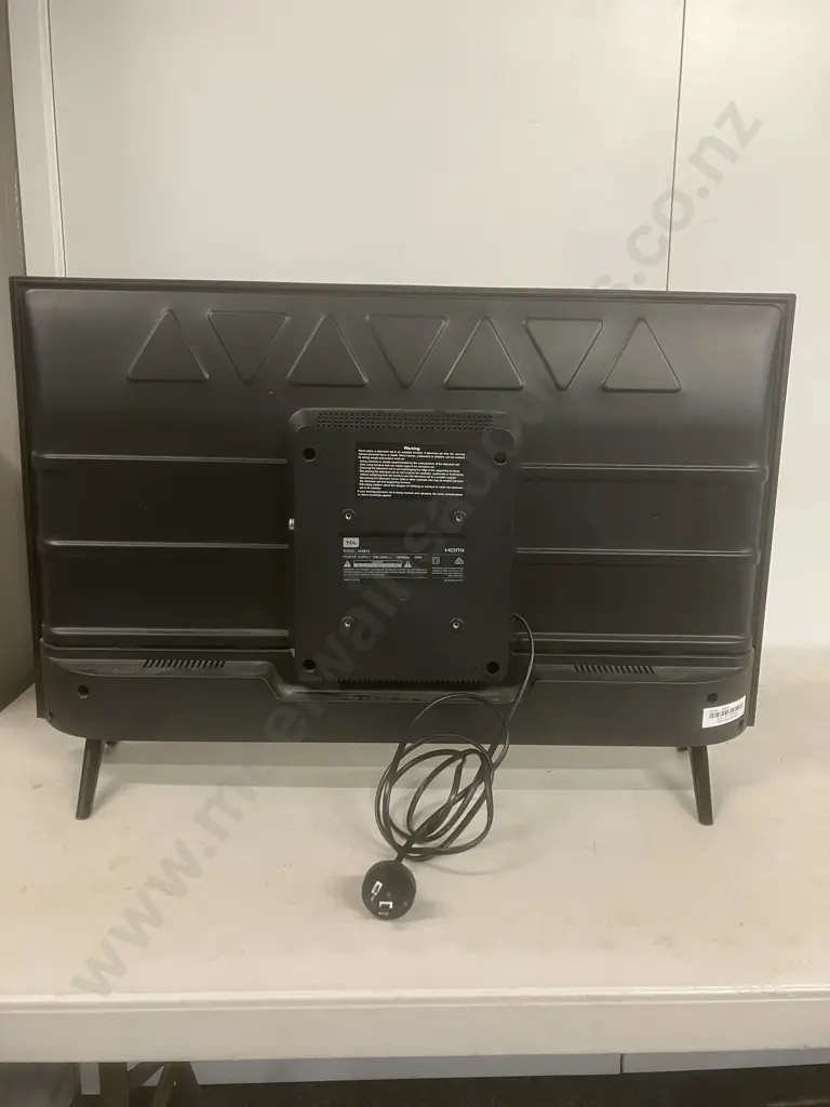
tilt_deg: -8.9
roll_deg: -0.3
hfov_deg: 49.7
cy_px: 554
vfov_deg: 63.4
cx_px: 415
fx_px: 895
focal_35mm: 28
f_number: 1.8
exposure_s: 1/50
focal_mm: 3.99
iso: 200
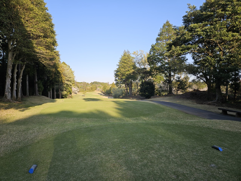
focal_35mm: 23
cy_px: 90
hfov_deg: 73.9
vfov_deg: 58.9
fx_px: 160
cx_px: 120
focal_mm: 5.4
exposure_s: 1/671
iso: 25
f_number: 1.8
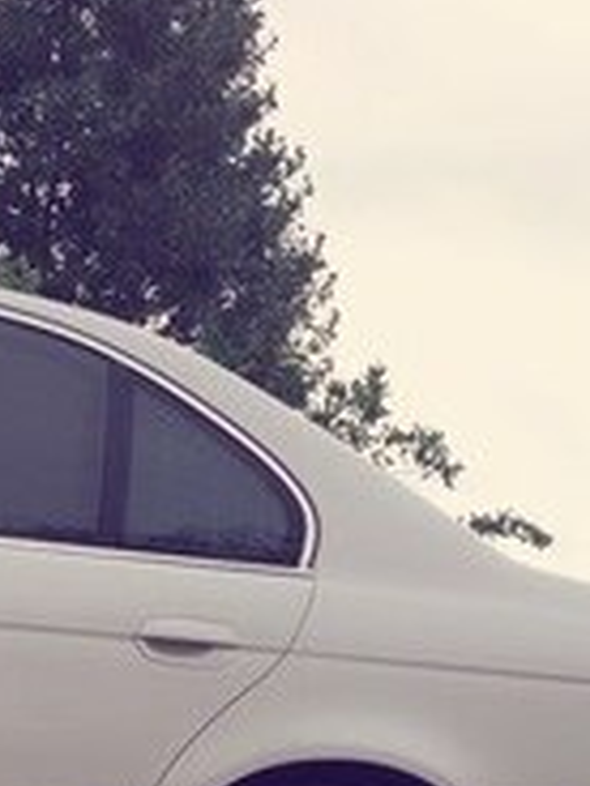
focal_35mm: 78
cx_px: -13
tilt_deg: -8.9
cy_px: 944
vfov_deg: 23.0
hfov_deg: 18.4
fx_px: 1773
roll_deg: -4.2
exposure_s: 1/471
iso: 32
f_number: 2.2
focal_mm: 4.15
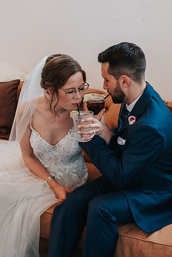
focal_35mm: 64
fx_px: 455
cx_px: 113
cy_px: 101
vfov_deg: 31.5
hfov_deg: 21.4
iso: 1000
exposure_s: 1/125
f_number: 3.2
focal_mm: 35
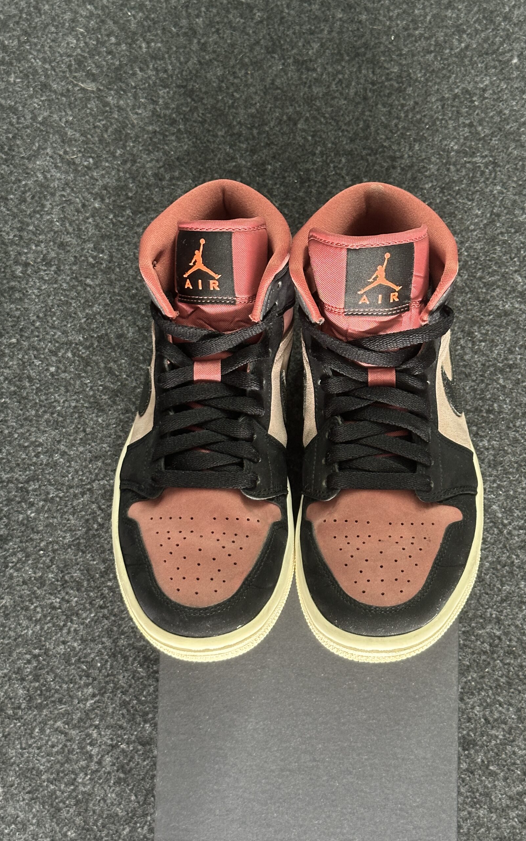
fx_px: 1170
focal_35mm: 51
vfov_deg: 39.6
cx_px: 310
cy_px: 420
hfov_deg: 25.3
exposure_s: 1/33
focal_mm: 6.86
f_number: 1.78
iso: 320
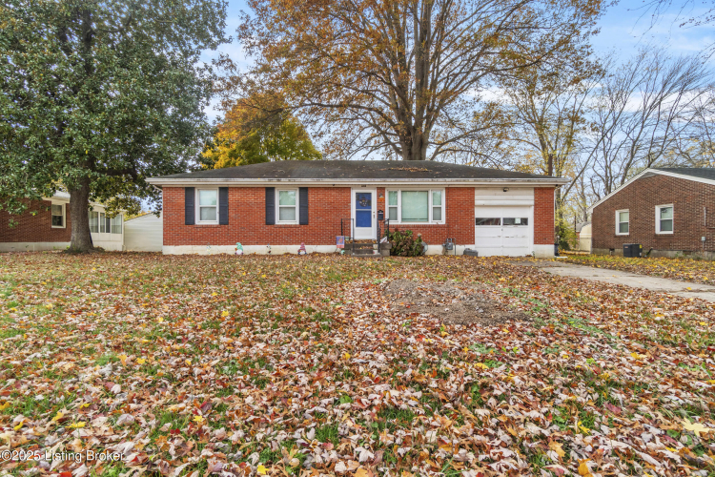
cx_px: 358
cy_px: 238
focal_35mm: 15
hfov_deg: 100.4
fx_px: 298
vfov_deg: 77.3
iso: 400
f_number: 8
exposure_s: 1/160
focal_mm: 10
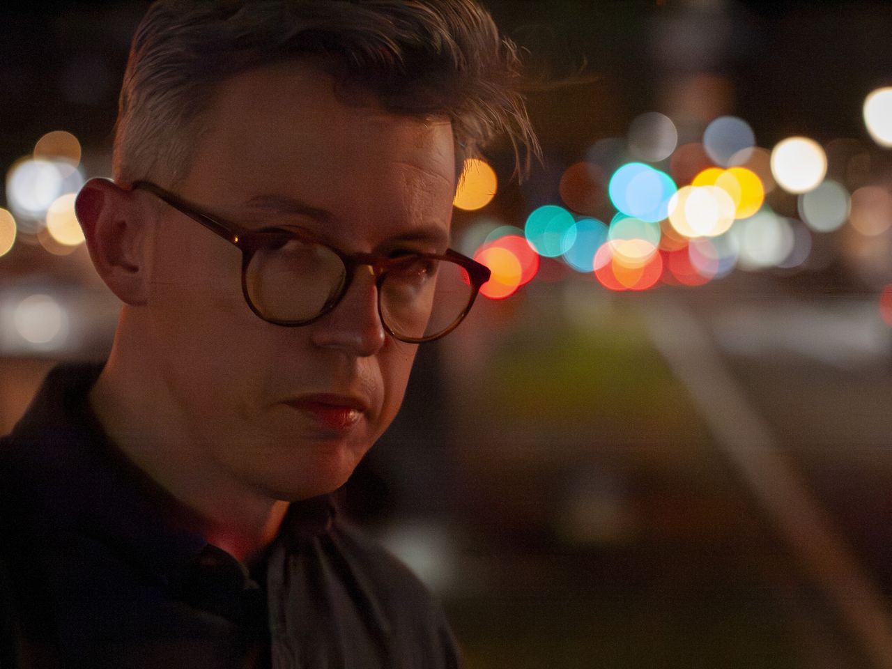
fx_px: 2319
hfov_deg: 21.8
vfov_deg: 16.4
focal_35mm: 90
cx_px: 446
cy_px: 334
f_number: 1.8
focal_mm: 45
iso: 3200
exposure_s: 1/250
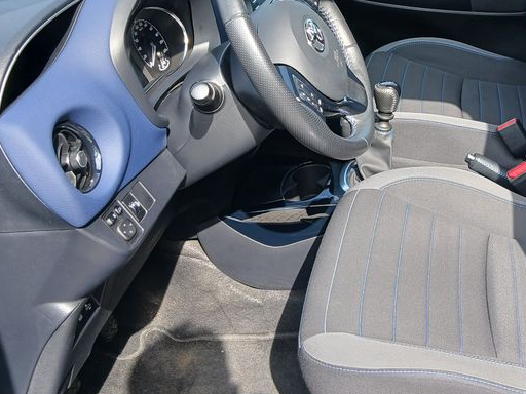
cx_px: 381
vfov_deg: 27.2
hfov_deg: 36.1
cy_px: 56
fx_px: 790
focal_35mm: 52
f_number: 1.8
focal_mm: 3.98
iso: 20
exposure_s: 1/100
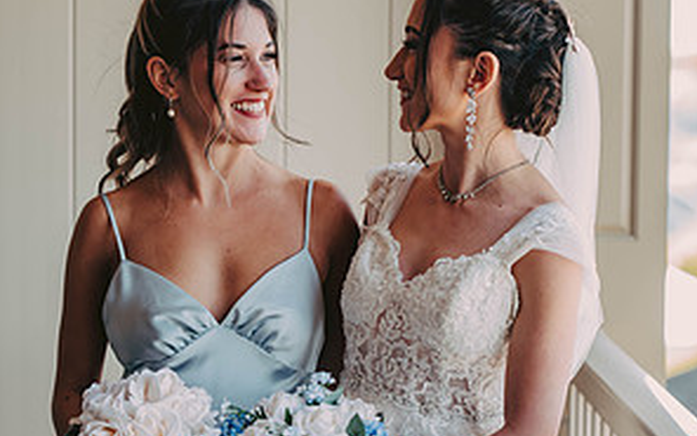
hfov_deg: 14.2
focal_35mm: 147
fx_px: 2792
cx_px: 346
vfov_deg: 8.9
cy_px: 247
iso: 320
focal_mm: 95
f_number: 2.8
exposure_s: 1/250
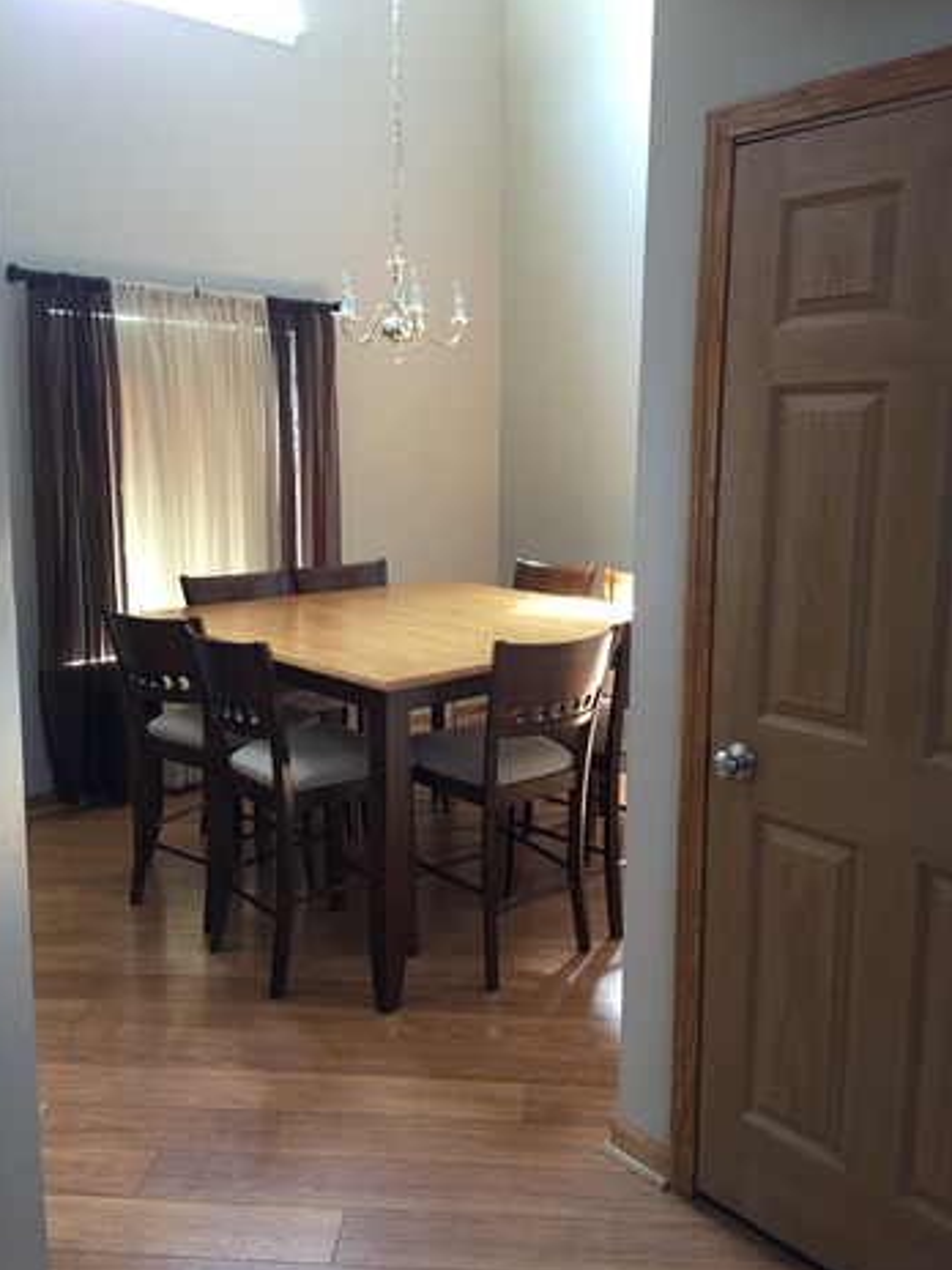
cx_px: 484
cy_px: 627
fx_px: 1100
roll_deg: -1.2
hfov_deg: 46.8
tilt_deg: -9.4
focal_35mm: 30
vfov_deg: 60.0
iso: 50
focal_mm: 4.15
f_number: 2.2
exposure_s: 1/15
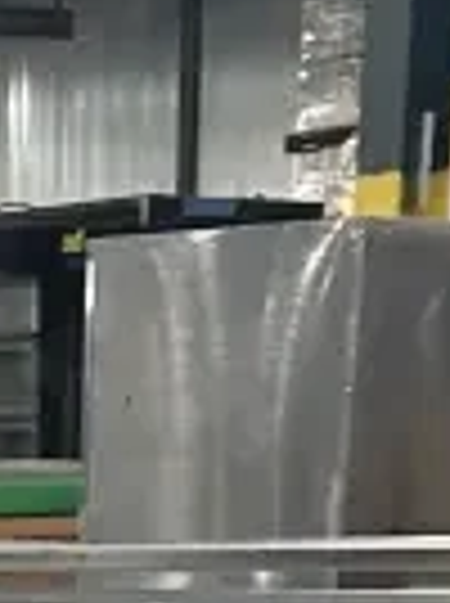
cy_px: 1775
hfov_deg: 9.9
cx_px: -126
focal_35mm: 146
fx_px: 2539
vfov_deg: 10.2
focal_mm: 6.86
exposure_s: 1/60
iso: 250
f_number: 1.78
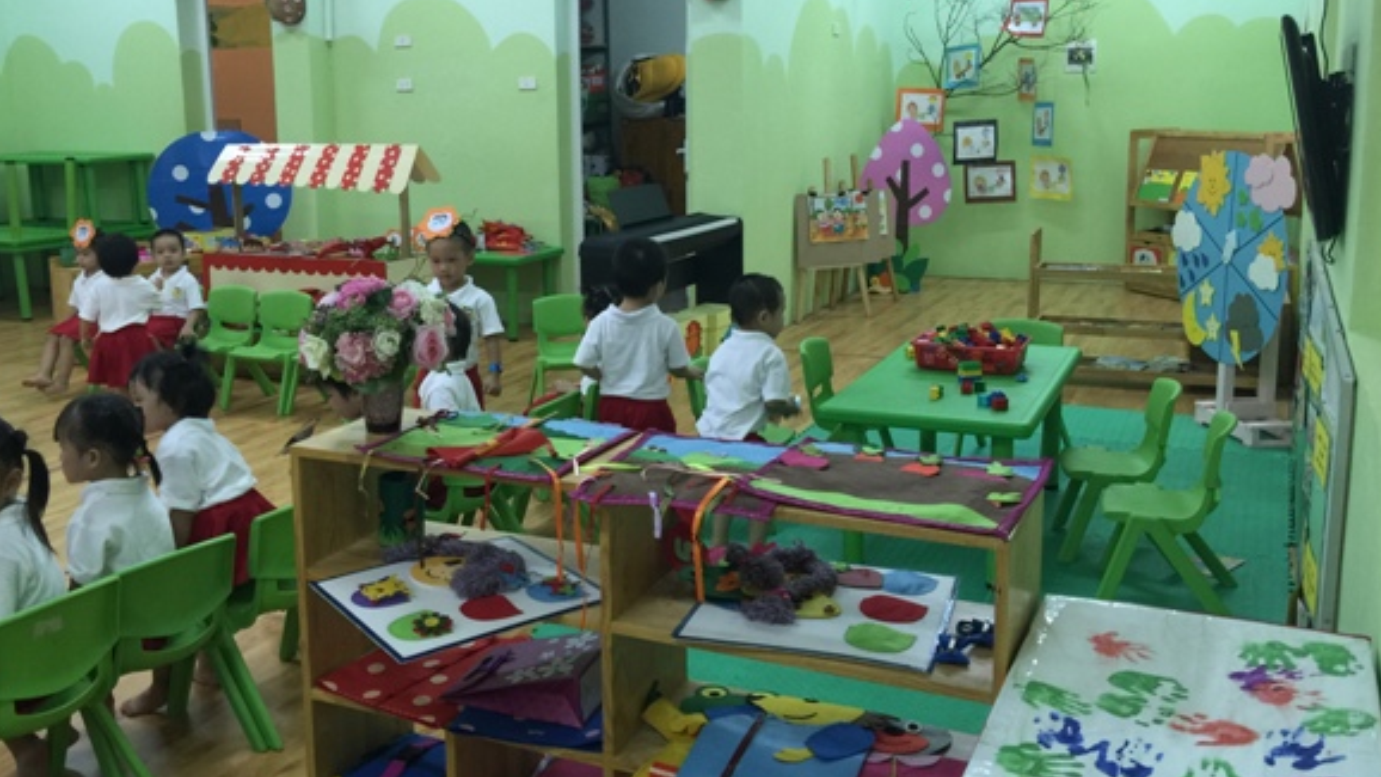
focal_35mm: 35
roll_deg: -0.5
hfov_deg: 56.5
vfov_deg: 33.6
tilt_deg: -10.8
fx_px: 1282
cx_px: 628
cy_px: 323
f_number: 2.2
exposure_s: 1/17
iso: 50
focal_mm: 4.15
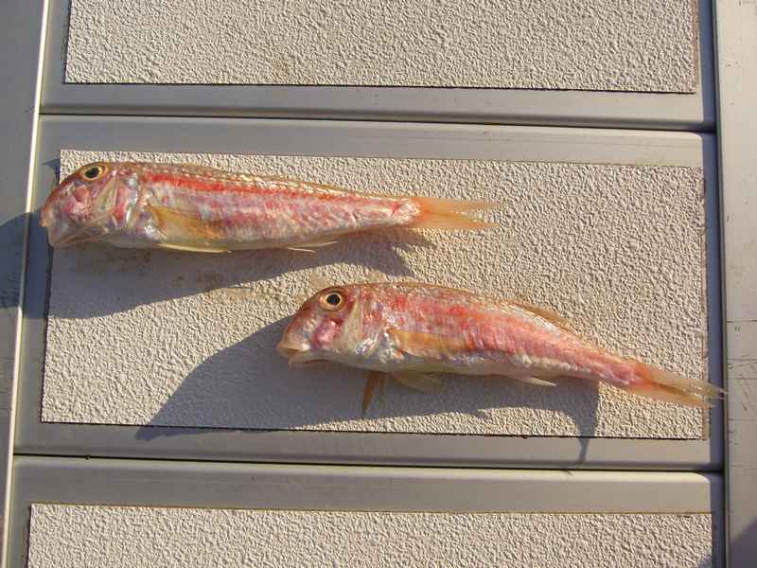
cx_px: 378
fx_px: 765
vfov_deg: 40.7
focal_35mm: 35
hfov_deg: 52.6
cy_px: 284
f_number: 5.6
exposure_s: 1/400
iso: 80
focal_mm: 5.8
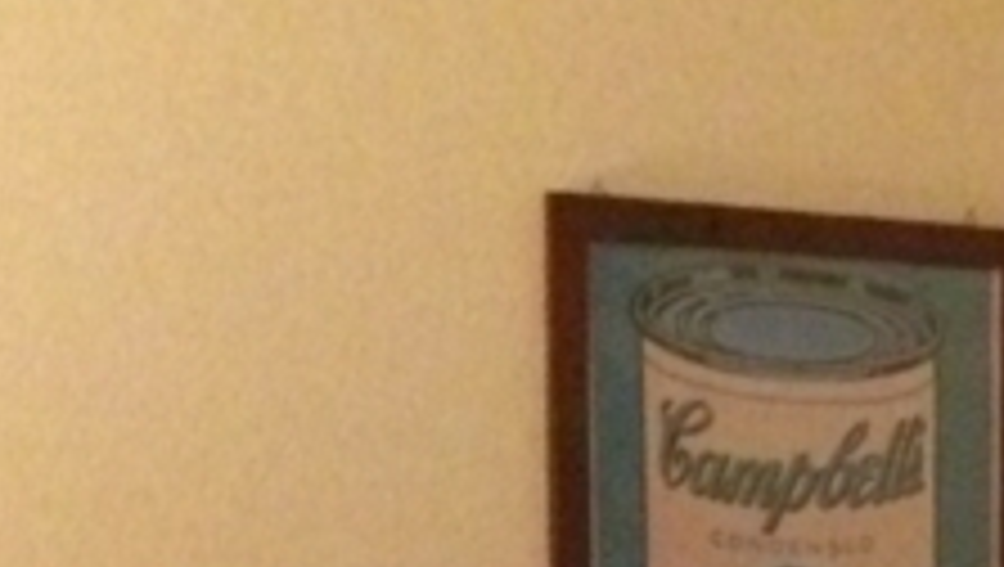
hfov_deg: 14.1
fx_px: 3998
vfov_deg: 7.5
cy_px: 1444
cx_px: 954
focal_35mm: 150
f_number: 2.2
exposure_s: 1/15
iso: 1250
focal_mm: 4.12
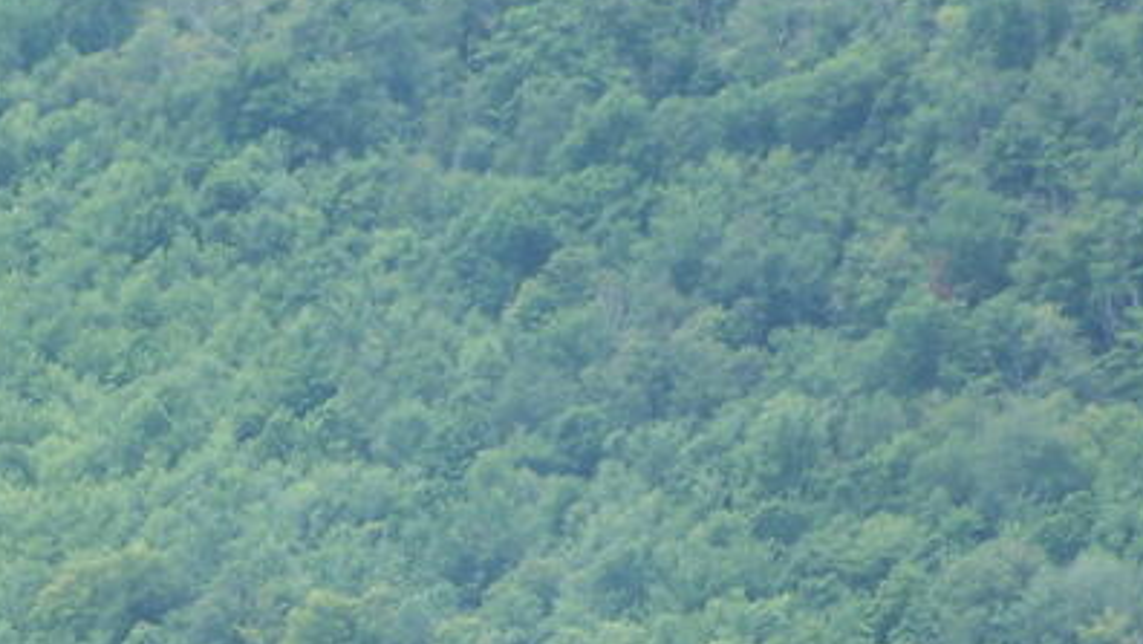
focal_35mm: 589
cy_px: 837
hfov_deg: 3.7
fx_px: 17856
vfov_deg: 2.1
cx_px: 29
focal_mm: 34.6
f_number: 3.2
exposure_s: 1/500
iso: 80
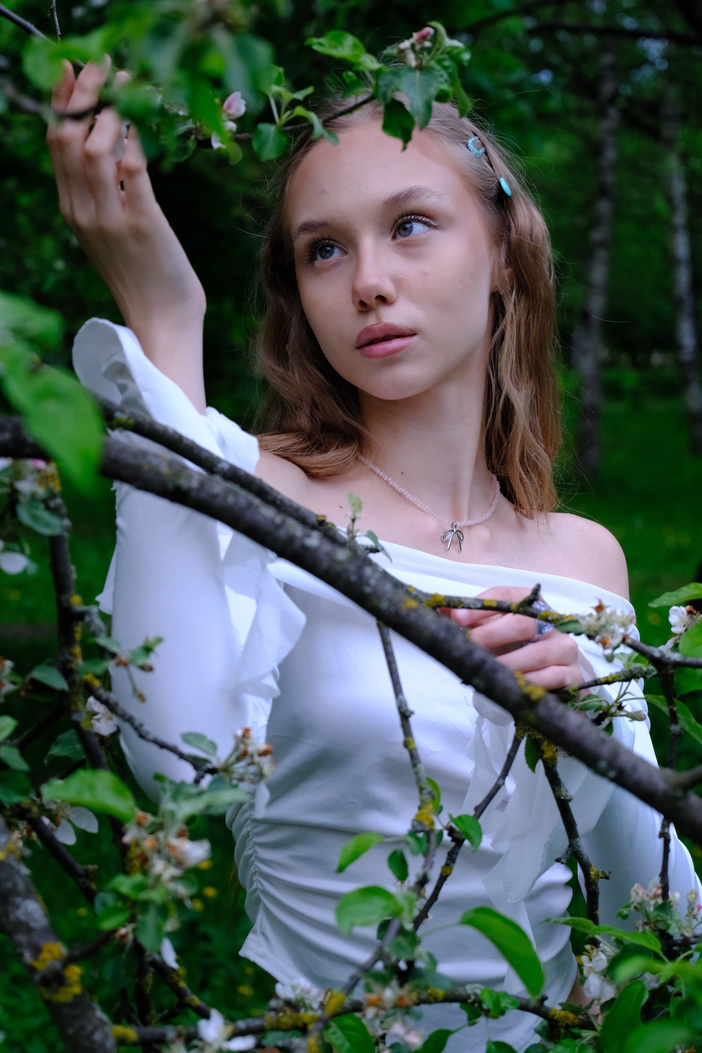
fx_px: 2194
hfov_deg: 18.2
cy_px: 526
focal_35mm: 75
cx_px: 351
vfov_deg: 27.0
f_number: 4.8
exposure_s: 1/550
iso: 2000
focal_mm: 50
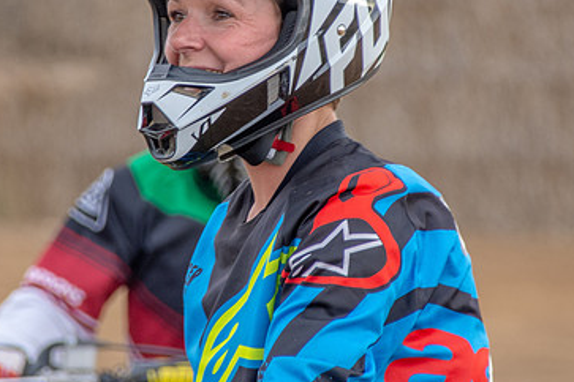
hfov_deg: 2.3
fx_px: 14397
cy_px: 100
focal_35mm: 903
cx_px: 250
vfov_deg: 1.5
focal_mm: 300
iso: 400
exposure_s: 1/160
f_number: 6.3
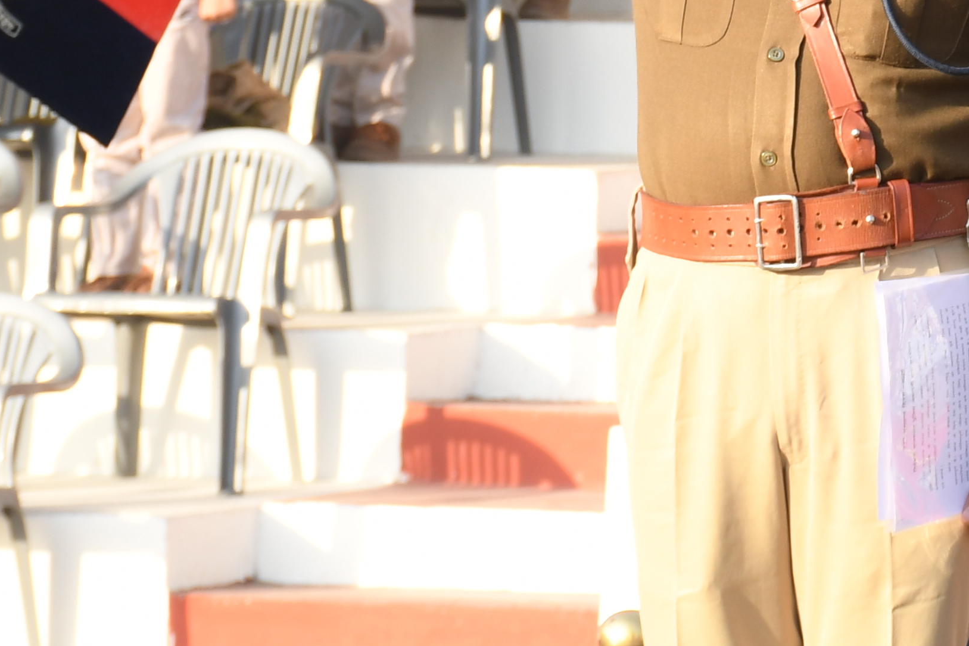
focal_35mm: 267
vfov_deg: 5.1
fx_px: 7185
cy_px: -182
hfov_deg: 7.5
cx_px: 1579
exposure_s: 1/125
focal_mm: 52
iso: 200
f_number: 7.1
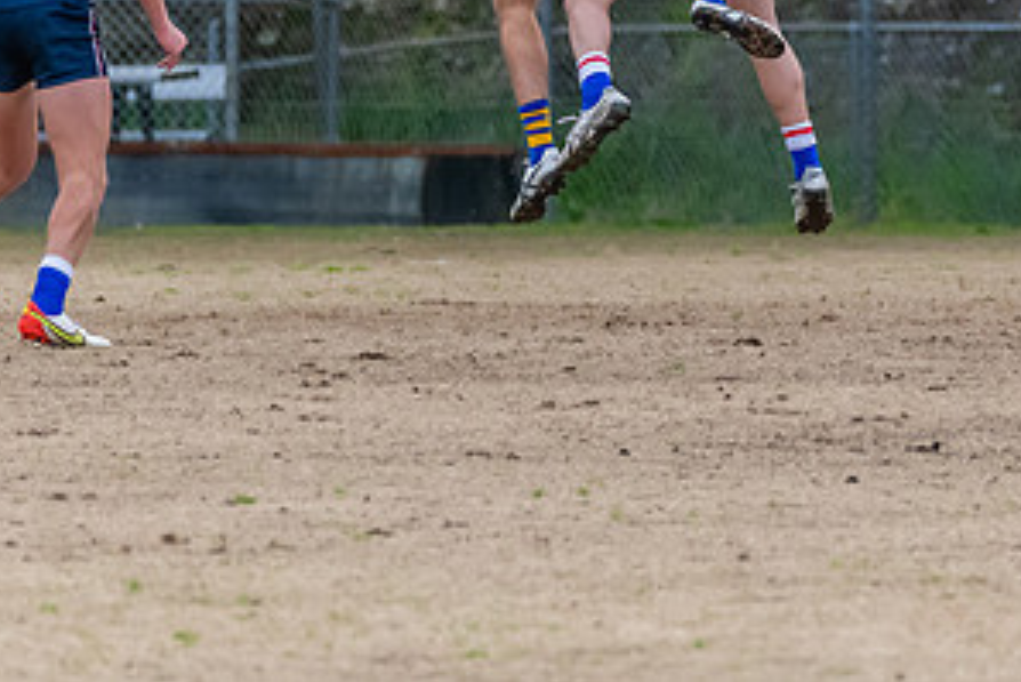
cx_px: 942
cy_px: -195
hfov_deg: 1.8
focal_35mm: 1164
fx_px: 33027
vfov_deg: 1.2
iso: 2800
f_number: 6
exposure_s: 1/2000
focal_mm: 400
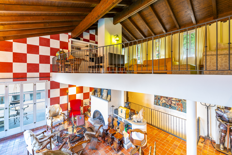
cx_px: 116
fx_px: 90
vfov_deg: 81.2
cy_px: 78
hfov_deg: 104.3
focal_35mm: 14
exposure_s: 3
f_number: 9
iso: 100
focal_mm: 14
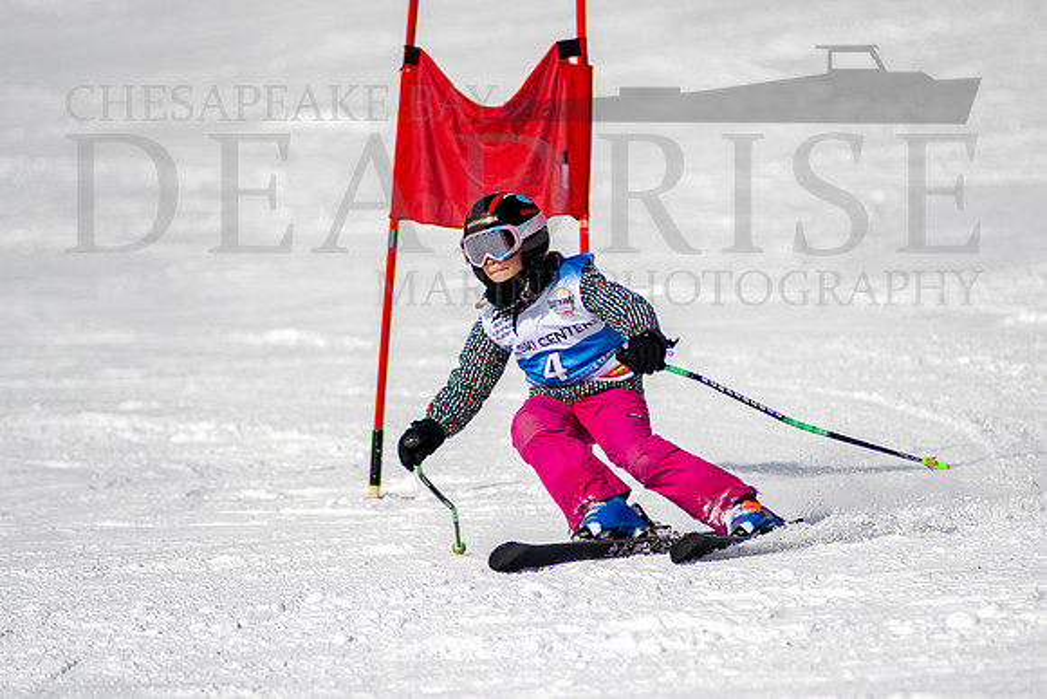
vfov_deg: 2.4
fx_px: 16671
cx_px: 587
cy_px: 417
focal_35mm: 573
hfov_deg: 3.6
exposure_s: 1/6400
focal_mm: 300
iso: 100
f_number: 2.8
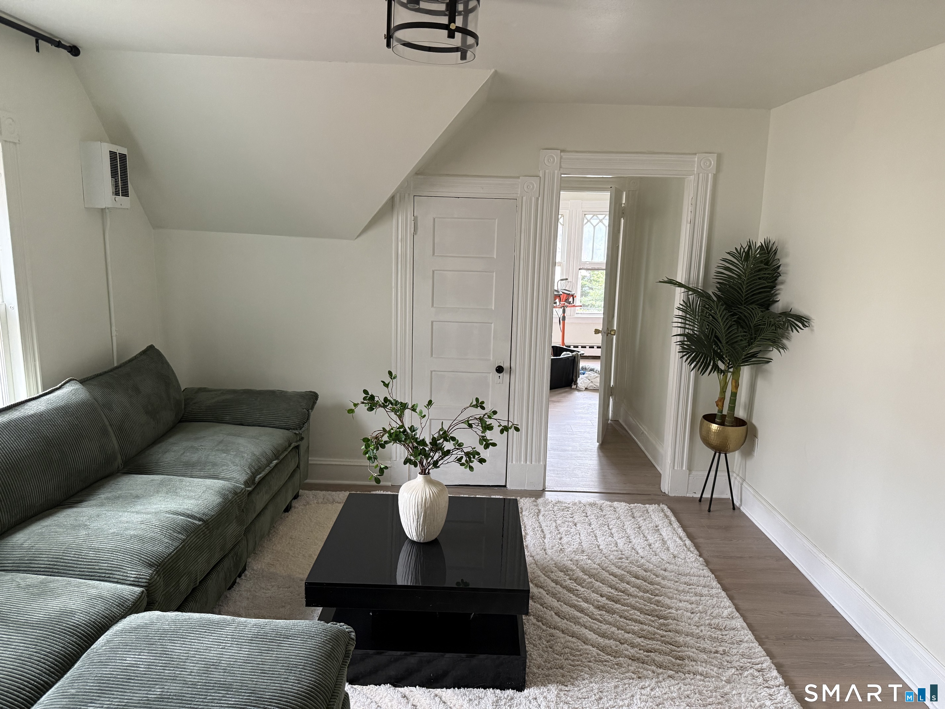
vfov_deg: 56.8
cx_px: 472
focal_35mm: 24
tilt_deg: -11.0
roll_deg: -1.6
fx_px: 655
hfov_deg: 71.6
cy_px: 354
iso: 400
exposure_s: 1/60
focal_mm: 6.76
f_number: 1.78
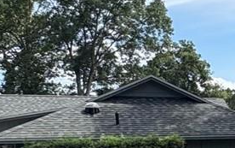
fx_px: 551
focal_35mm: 86
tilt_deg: -2.3
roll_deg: +1.9
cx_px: 433
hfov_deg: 18.4
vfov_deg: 14.9
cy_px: 152
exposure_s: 1/1477
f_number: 2.2
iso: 64
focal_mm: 2.22
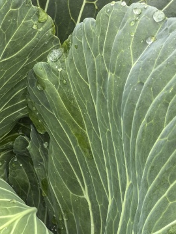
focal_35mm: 80
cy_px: 249
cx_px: -29
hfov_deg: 17.6
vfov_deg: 23.1
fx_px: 542
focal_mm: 5.75
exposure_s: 1/419
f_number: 2
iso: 50
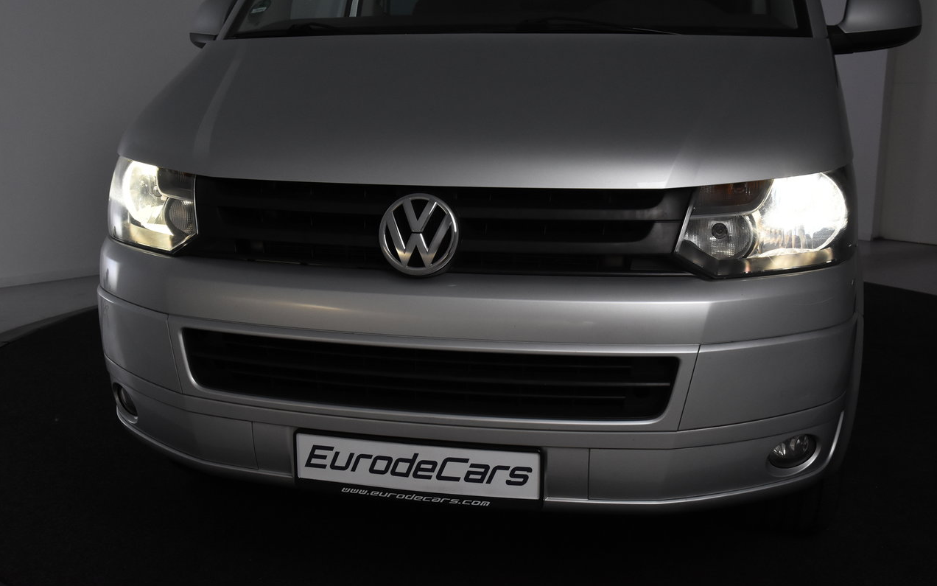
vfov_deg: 32.0
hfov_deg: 49.3
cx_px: 469
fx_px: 1021
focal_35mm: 40
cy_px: 278
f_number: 8
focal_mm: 26
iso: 1600
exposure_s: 1/250
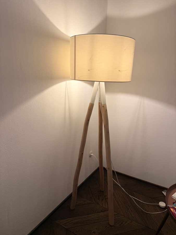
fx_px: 163
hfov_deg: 56.8
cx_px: 88
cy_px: 118
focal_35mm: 24
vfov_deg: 71.6
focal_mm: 6.76
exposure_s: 1/100
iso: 200
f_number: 1.78
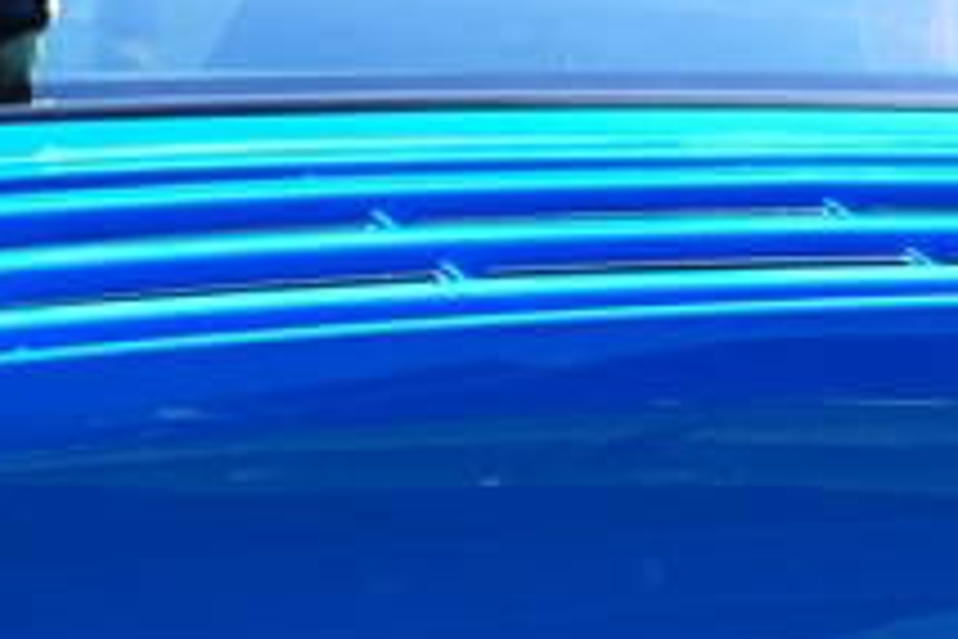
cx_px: -832
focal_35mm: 245
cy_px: 396
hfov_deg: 8.1
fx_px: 6519
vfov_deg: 5.6
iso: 320
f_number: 8
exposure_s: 1/250
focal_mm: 34
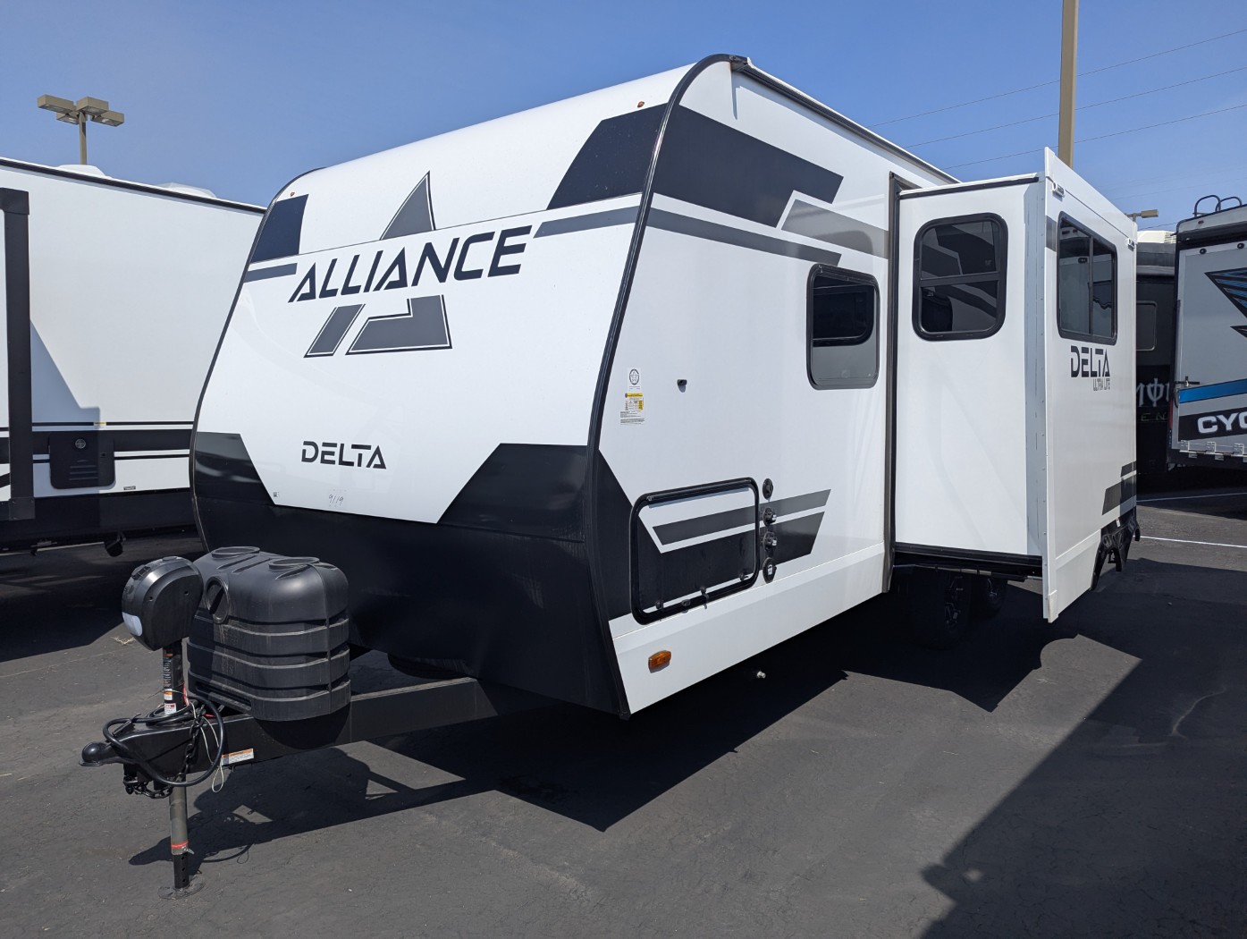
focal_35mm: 24
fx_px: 866
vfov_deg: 56.9
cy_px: 470
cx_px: 624
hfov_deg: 71.5
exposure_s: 1/3333
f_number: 1.85
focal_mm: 6.81
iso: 54
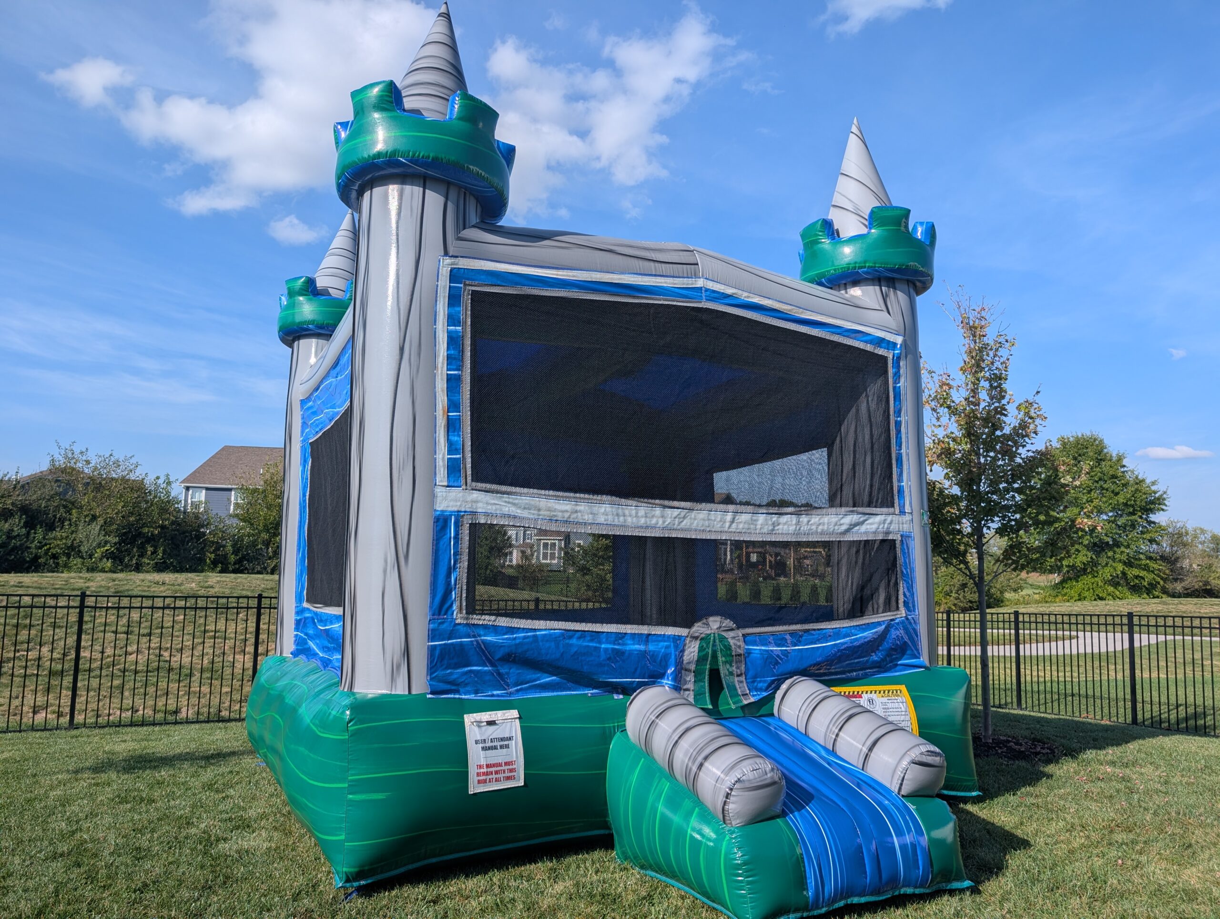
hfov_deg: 71.5
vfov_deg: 56.9
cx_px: 610
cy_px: 460
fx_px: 847
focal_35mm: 24
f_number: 1.68
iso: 20
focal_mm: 6.9
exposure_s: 1/8333
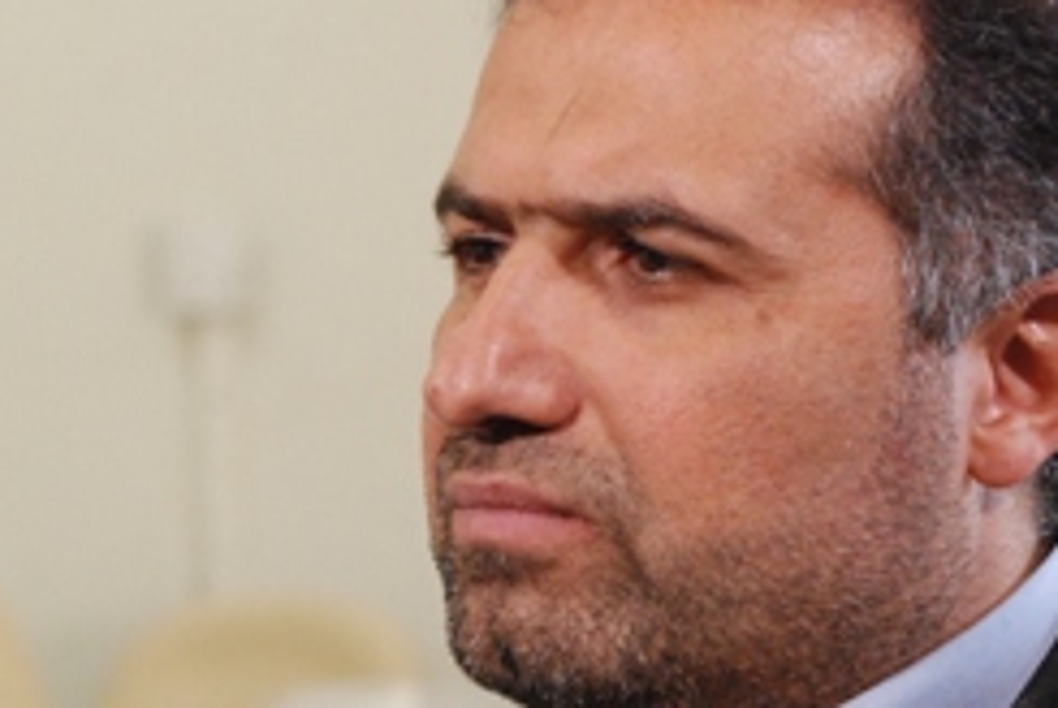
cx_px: 838
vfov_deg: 5.5
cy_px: 432
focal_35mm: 249
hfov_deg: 8.2
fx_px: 7326
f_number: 8
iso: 1600
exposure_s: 1/100
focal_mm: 85
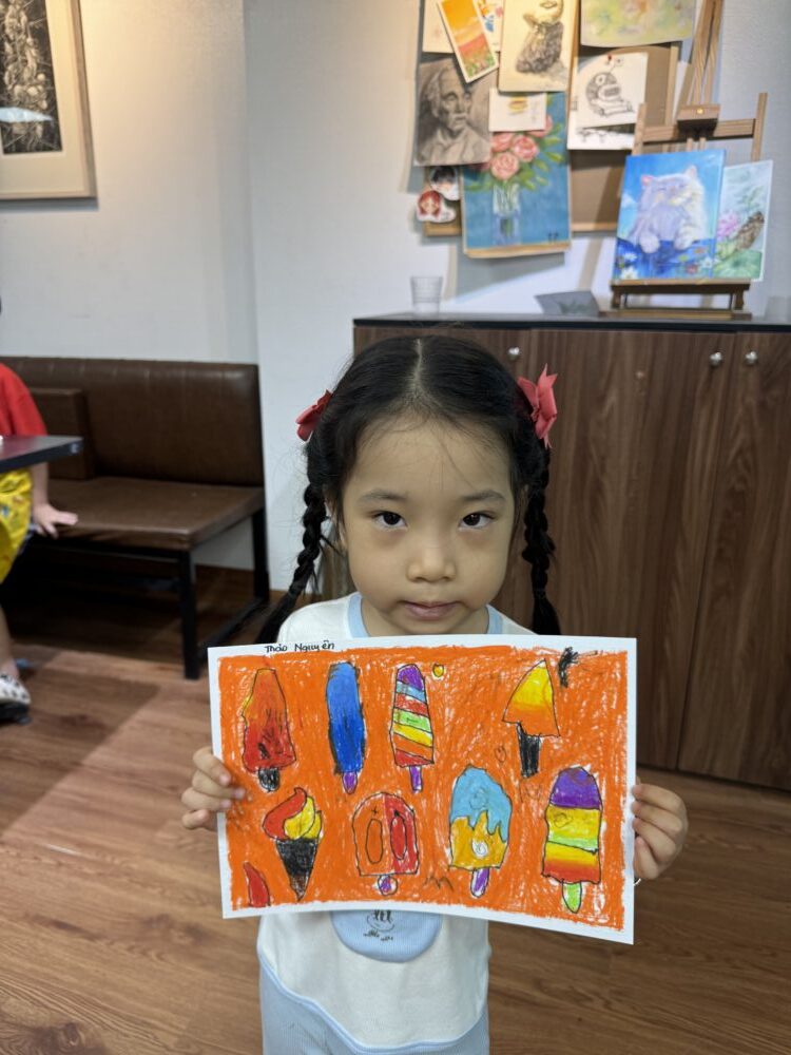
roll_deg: -0.2
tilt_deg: -17.4
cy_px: 528
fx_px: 731
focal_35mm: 24
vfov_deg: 71.6
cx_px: 396
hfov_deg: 56.8
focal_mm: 6.76
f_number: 1.78
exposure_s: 1/100
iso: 80
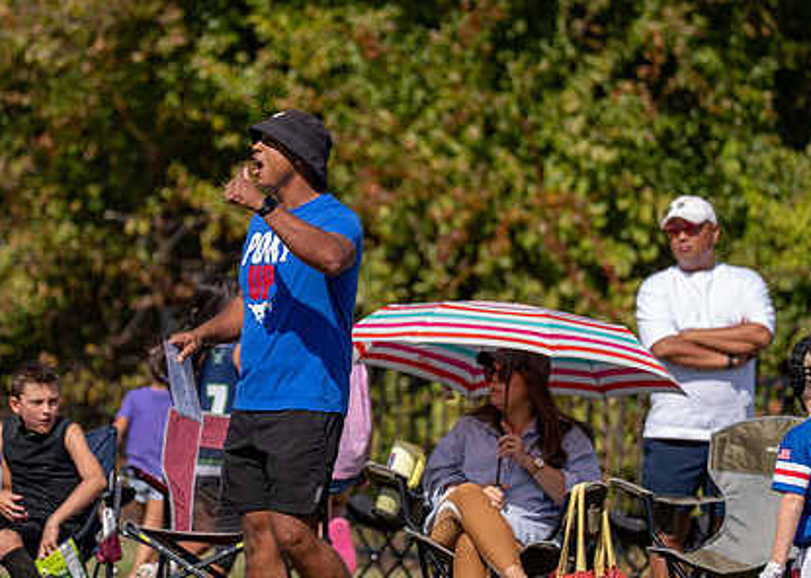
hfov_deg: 4.9
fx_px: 9554
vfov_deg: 3.5
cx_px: 298
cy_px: 301
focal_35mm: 415
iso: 100
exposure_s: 1/2000
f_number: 2.8
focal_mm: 200
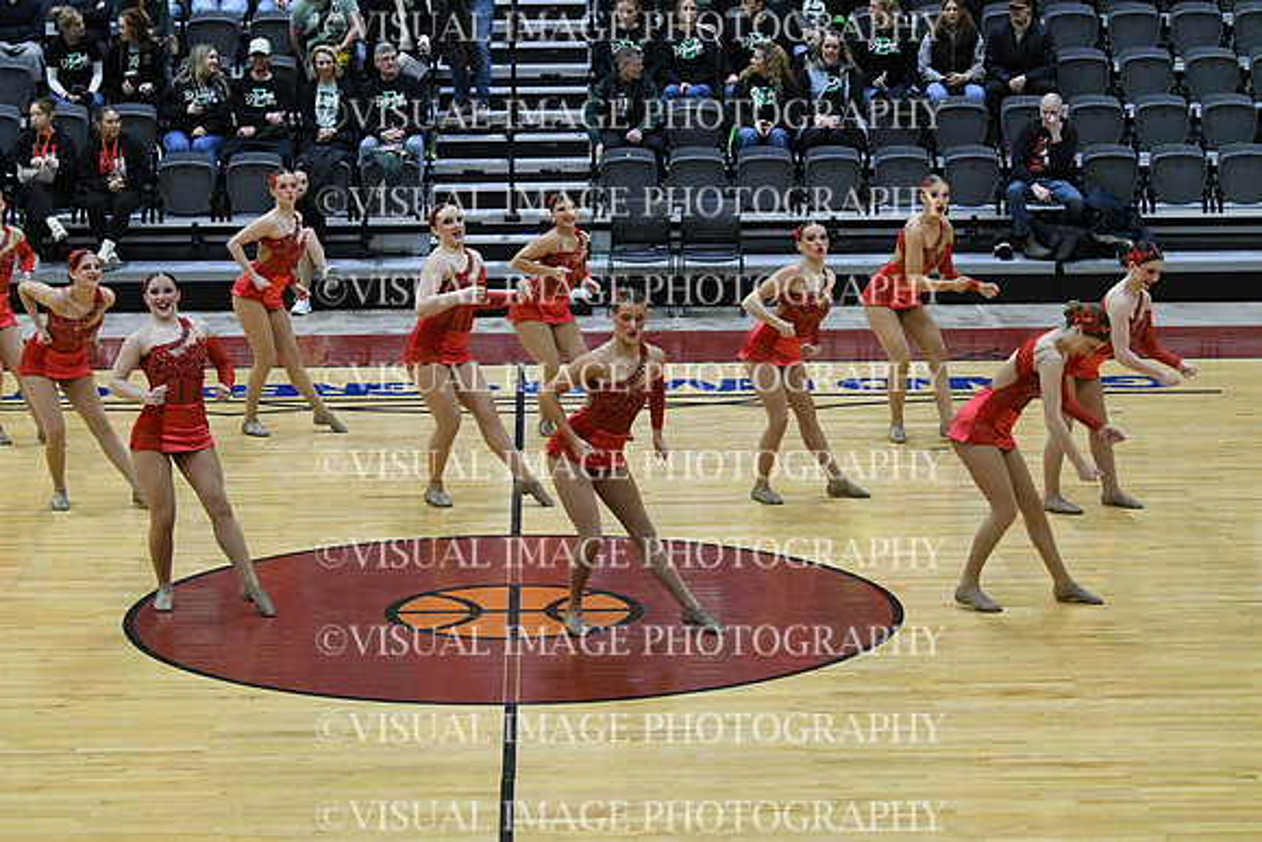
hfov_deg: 19.5
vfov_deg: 13.0
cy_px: 421
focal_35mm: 105
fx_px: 3682
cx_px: 631
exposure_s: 1/500
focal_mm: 70
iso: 5000
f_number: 4
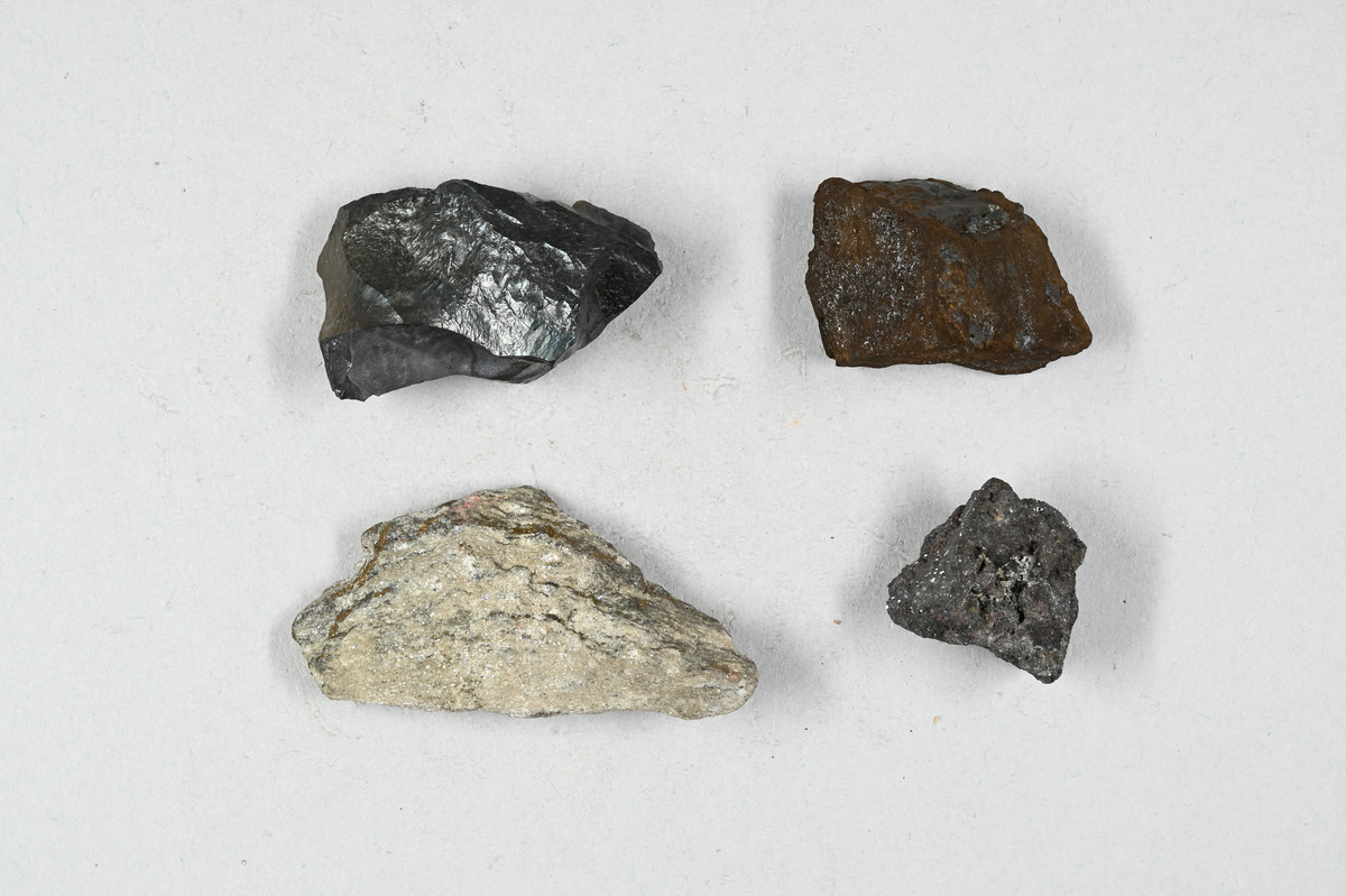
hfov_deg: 28.9
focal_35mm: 70
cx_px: 673
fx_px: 2616
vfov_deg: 19.4
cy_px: 448
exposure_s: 1/2
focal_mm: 70
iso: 200
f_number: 22
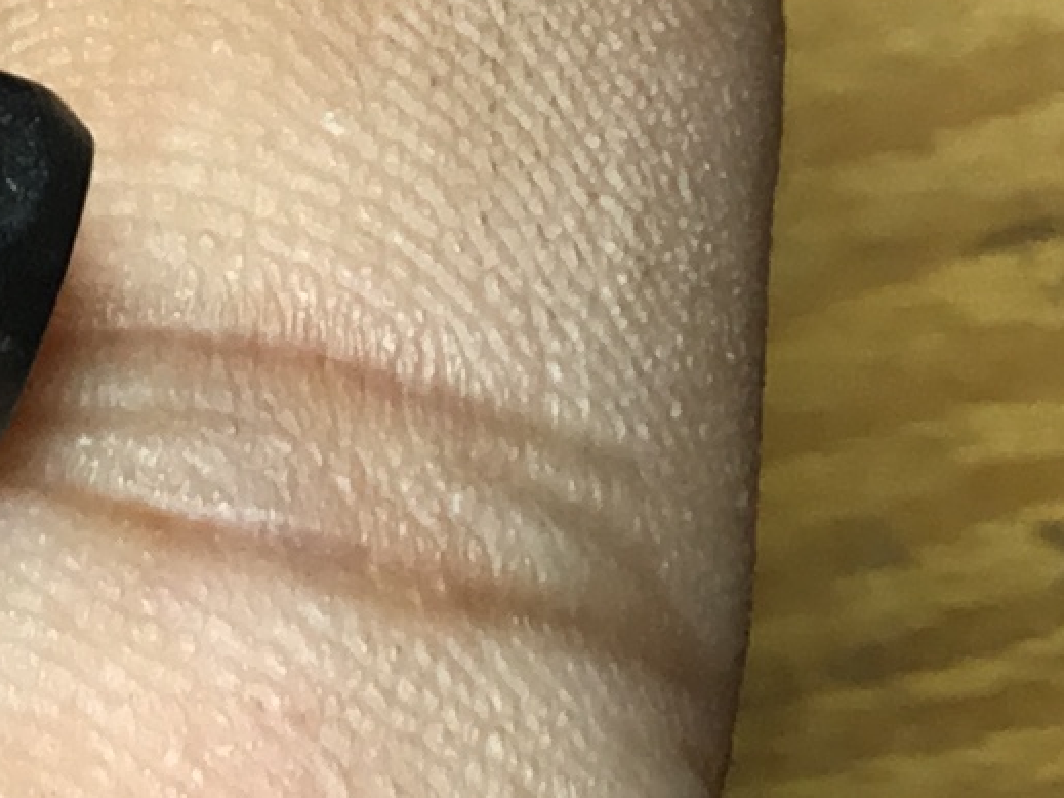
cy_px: -47
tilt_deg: -51.4
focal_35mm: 195
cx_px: -1433
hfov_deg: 9.2
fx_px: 5992
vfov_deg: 7.6
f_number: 2.4
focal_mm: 3.3
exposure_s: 1/126
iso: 25
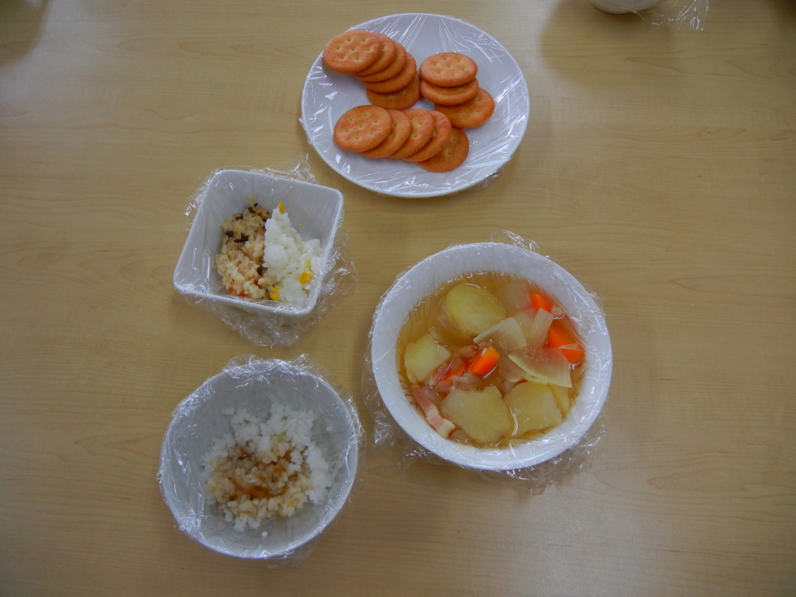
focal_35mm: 30
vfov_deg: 46.8
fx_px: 690
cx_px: 398
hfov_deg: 60.0
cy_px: 298
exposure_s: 1/76.8
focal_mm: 5.4
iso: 160
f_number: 3.5
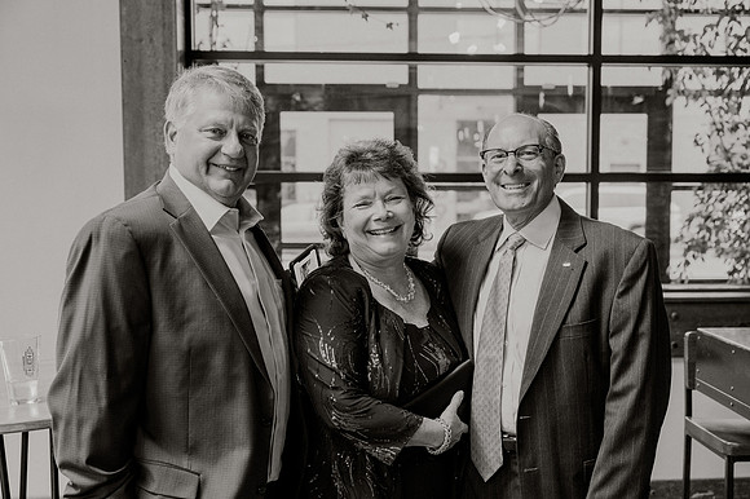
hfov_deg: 42.4
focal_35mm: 46
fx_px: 964
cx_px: 412
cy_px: 275
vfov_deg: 29.0
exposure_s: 1/200
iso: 1250
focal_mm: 42
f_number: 3.5
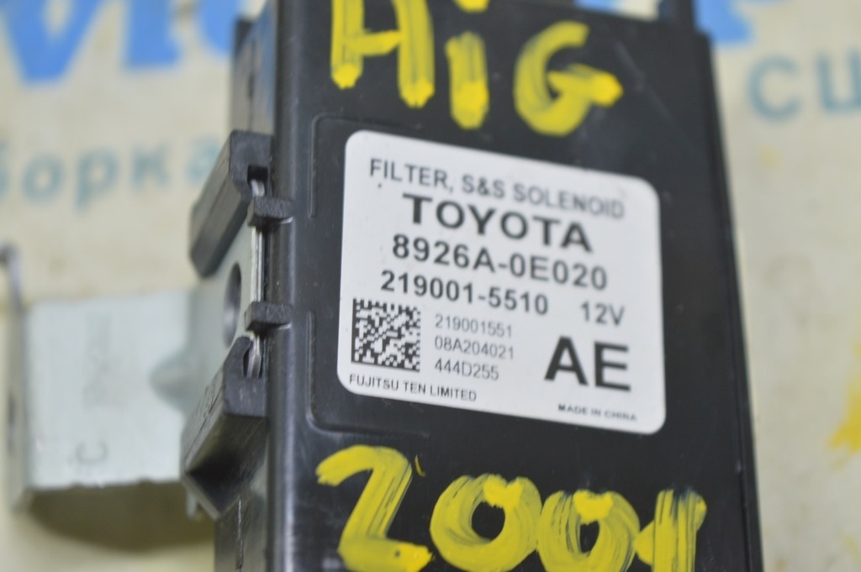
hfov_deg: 24.6
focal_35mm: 82
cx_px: 430
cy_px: 286
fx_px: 1971
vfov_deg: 16.5
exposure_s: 1/20
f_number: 5.6
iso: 400
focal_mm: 55
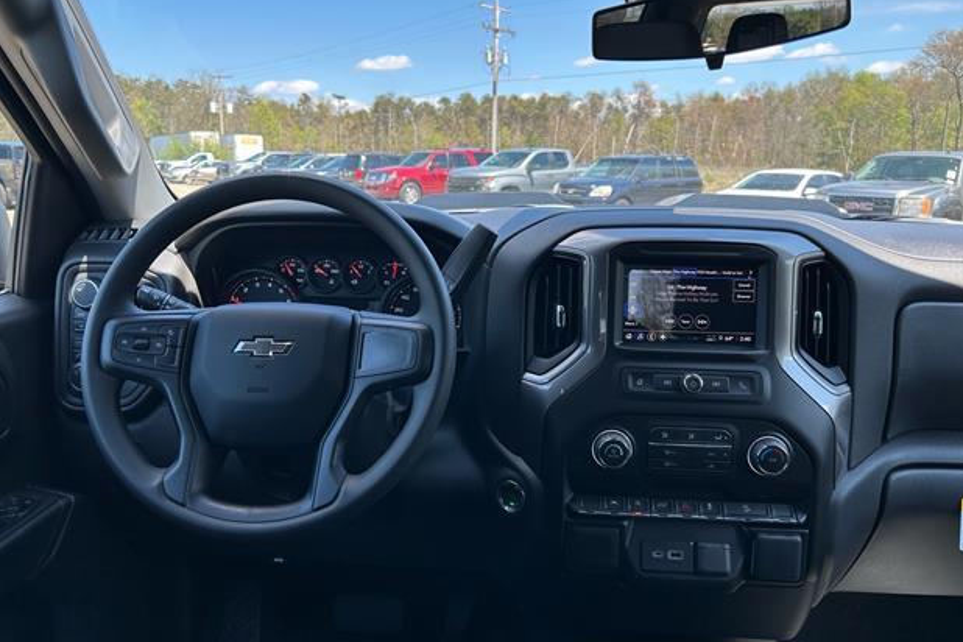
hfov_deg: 65.5
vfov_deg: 46.4
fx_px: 749
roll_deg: +0.3
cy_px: 305
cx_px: 474
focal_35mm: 28
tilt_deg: -11.4
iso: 50
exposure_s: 1/572
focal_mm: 5.7
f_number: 1.5
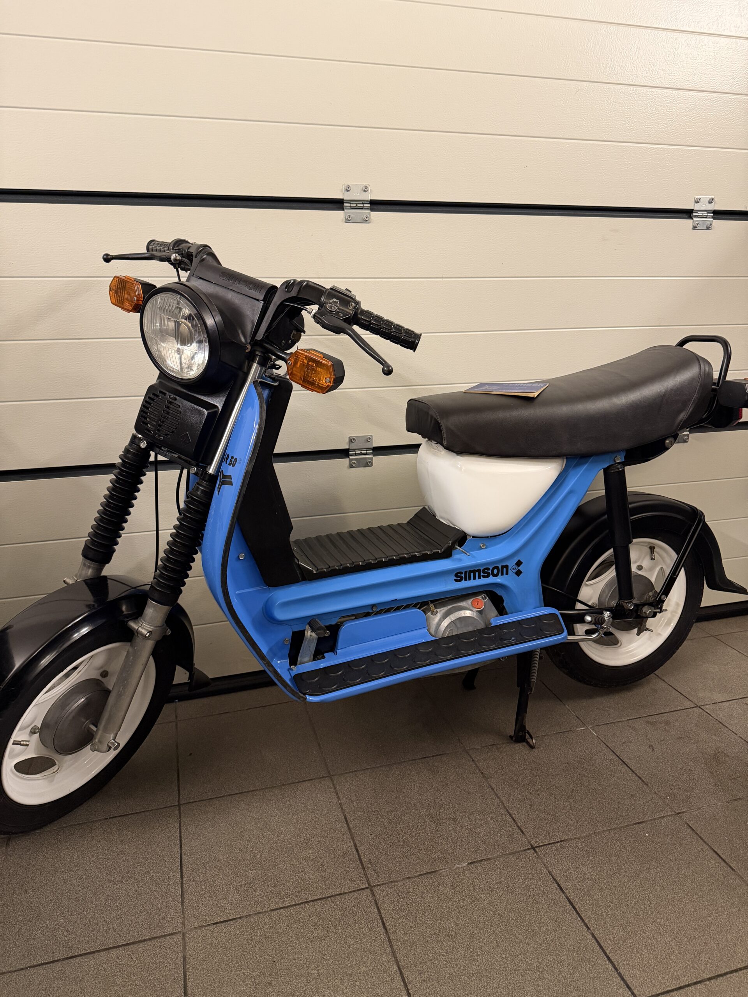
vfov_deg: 71.6
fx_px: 691
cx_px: 374
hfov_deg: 56.8
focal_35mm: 24
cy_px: 498
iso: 500
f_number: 1.78
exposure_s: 1/60
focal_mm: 6.76
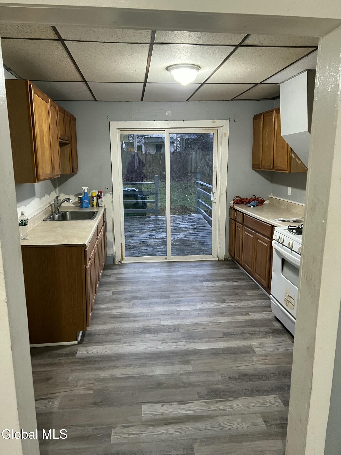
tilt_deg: -11.5
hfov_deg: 53.1
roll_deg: -0.2
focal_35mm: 26
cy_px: 228
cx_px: 170
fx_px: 341
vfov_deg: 67.3
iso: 320
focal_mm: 5.7
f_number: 1.5
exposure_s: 1/60
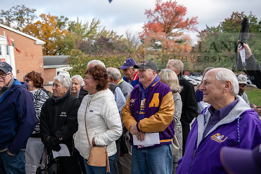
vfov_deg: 33.4
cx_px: 130
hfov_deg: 48.4
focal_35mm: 40
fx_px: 290
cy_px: 87
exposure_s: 1/250
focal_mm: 40
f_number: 3.5
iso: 160
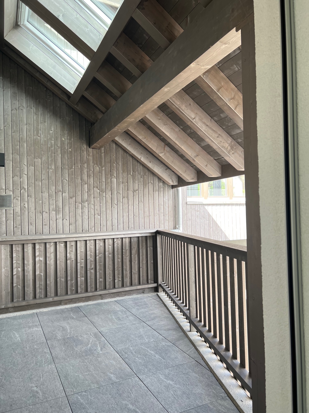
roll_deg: +2.0
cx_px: 154
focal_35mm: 26
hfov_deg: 53.1
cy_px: 206
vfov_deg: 67.3
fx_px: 309
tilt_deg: +1.5
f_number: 1.5
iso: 50
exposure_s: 1/165
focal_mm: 5.7
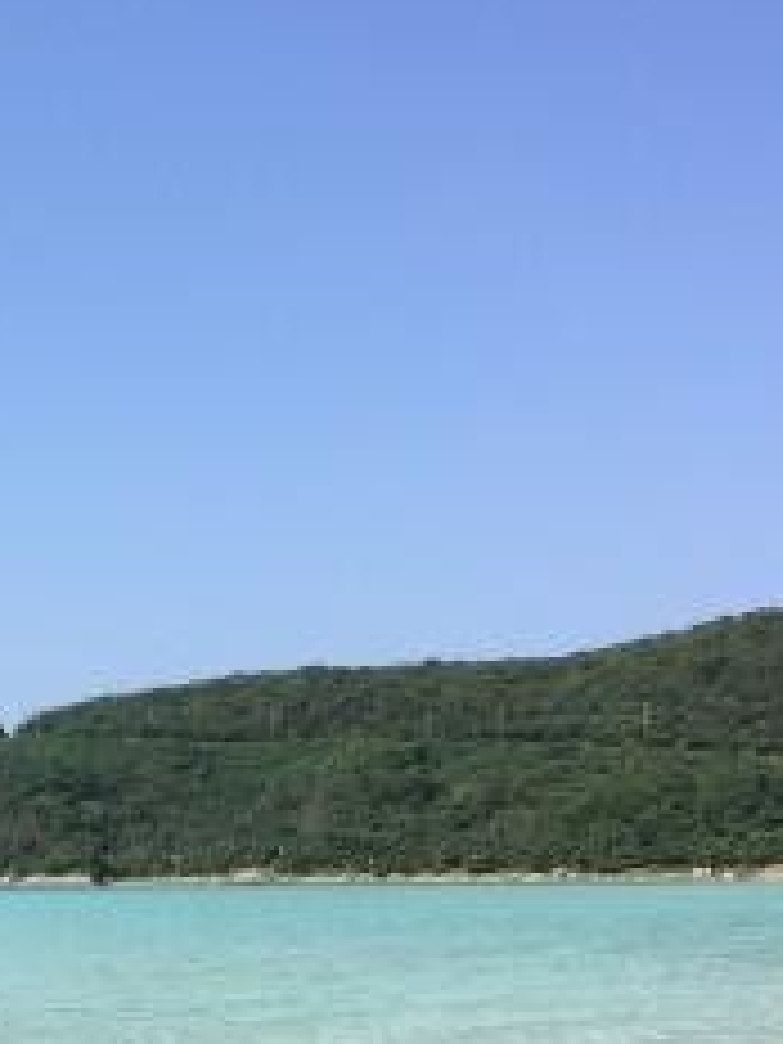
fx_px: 1749
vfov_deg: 31.8
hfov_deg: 24.5
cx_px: 81
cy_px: 918
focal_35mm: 58
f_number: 2.2
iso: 32
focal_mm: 4.12
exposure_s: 1/2283
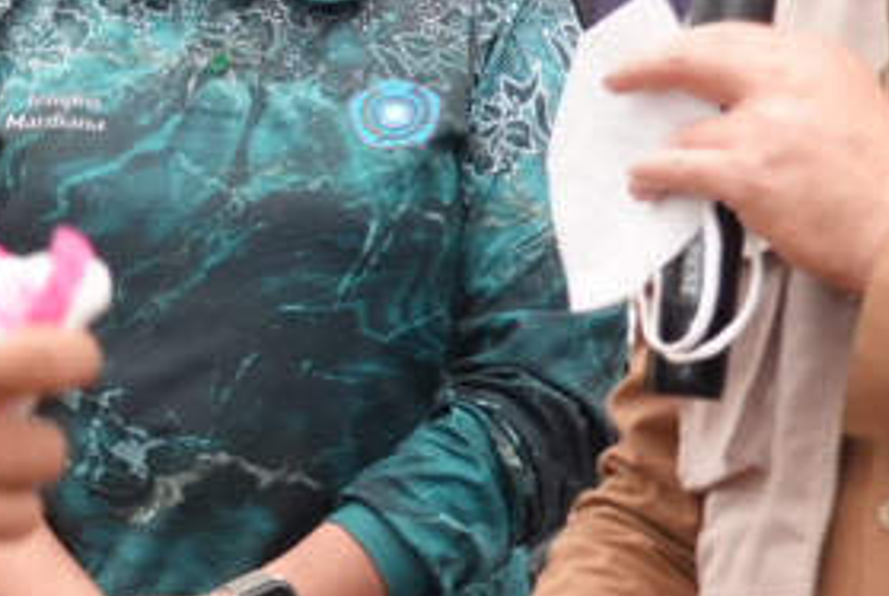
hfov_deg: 10.7
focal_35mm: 191
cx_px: 159
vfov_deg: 7.2
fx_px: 4724
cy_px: 137
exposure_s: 1/250
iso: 1250
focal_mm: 33
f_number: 4
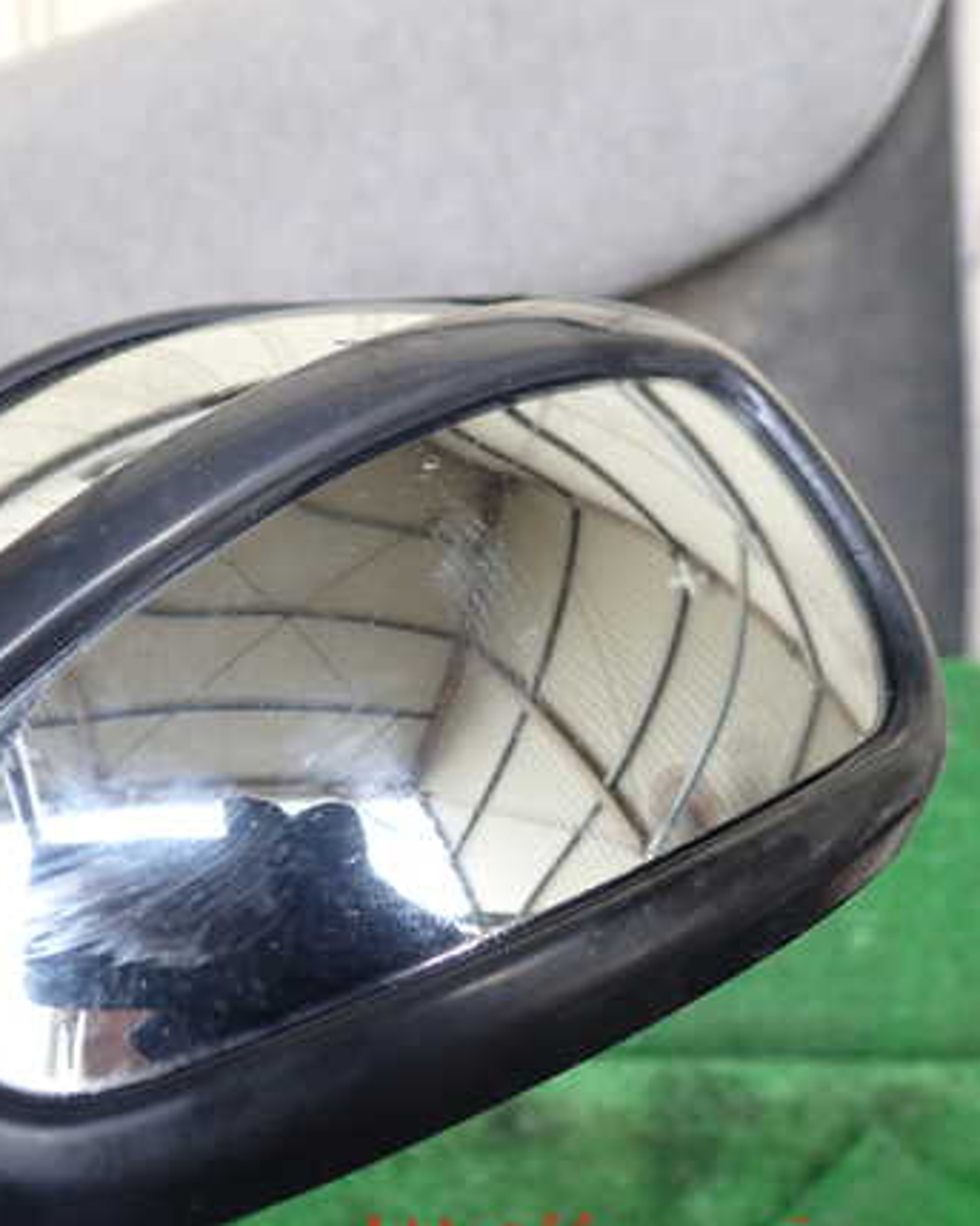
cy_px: 637
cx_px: 157
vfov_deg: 44.8
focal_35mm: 41
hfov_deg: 35.0
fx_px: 1487
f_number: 2.3
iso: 200
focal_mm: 5.4
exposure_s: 1/30
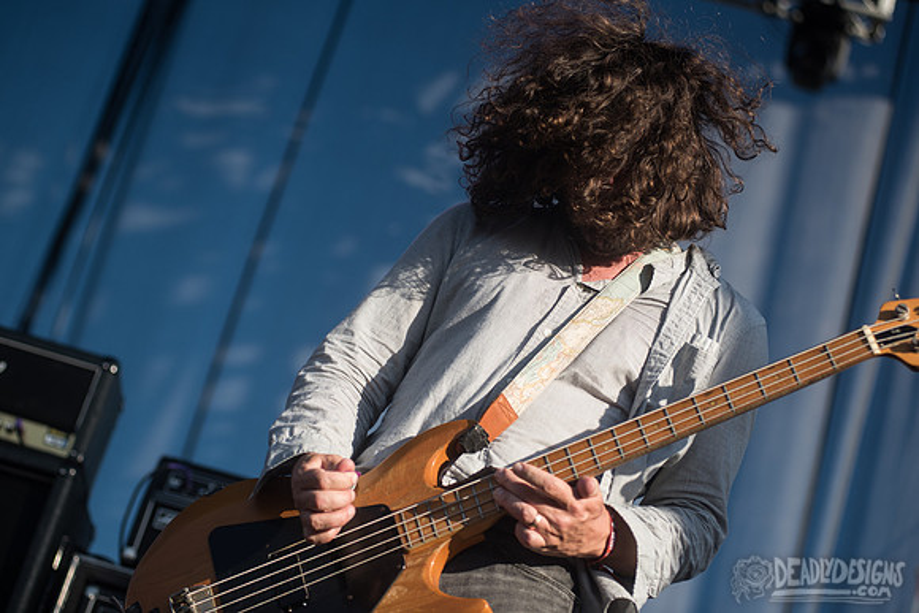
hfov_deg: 25.4
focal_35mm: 80
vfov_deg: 17.1
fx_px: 2043
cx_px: 460
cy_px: 306
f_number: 4
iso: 200
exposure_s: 1/1250
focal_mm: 80
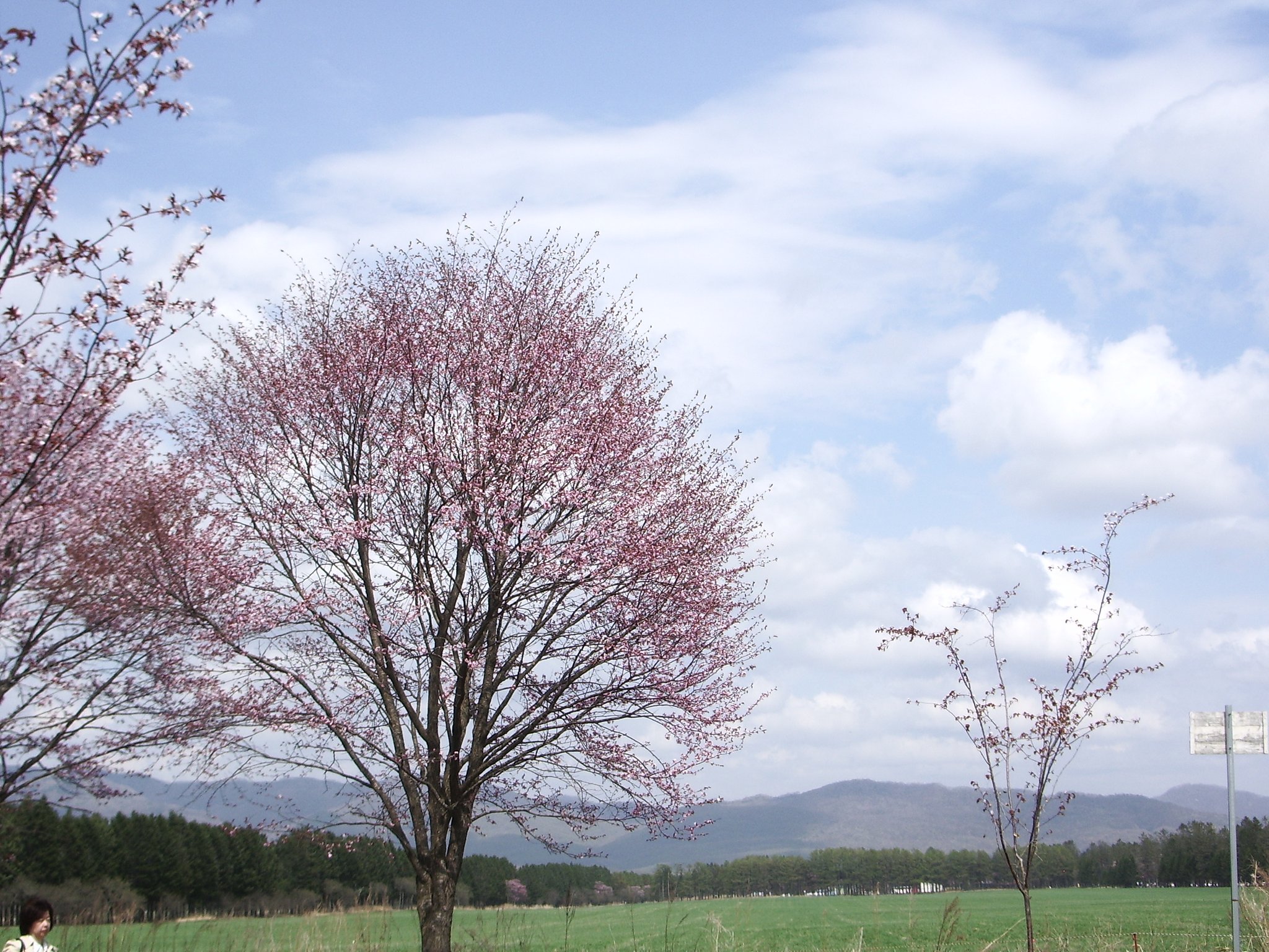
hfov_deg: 38.2
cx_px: 634
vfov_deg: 29.1
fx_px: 1833
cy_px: 476
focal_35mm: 50
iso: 50
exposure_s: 1/400
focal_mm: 8.2
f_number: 5
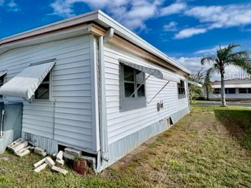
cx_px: 79
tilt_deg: +6.9
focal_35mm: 21
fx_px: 152
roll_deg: +1.0
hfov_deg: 75.8
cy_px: 75
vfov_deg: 62.8
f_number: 1.8
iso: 32
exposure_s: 1/2874
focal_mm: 1.57
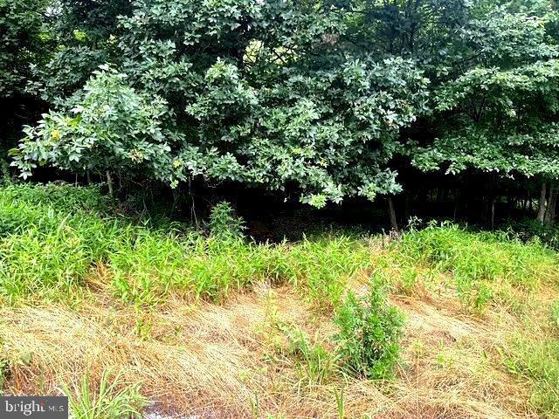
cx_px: 280
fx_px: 468
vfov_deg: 48.2
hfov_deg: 61.7
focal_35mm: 29
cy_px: 210
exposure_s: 1/122
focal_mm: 3
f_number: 1.8
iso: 20
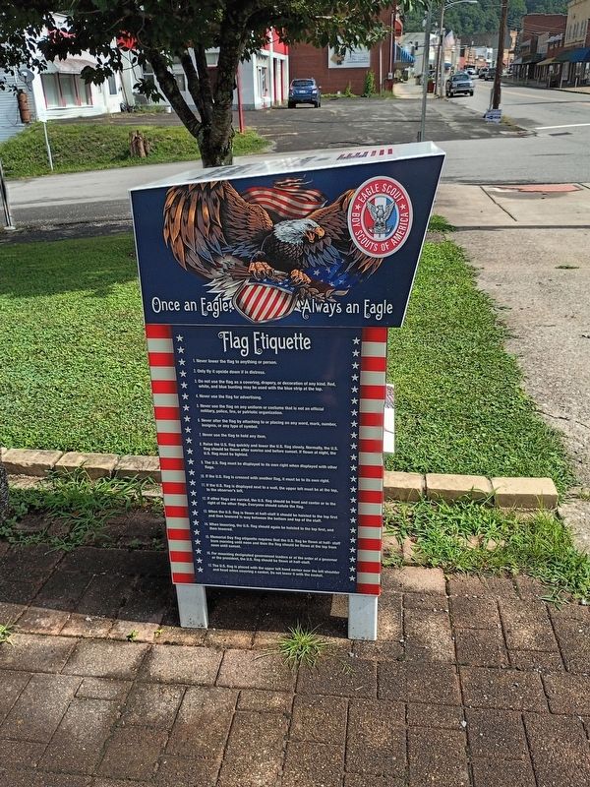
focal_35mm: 29
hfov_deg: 48.2
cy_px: 394
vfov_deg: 61.7
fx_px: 659
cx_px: 295
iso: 106
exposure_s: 1/1070
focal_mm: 4.27
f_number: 1.8
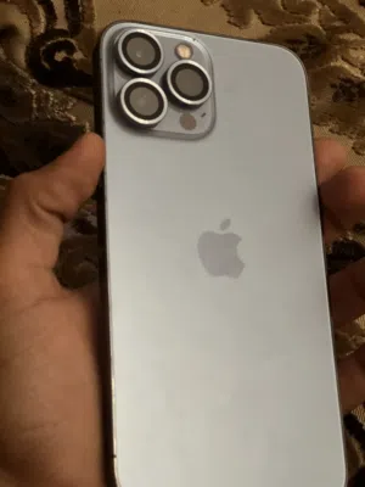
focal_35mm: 77
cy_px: 244
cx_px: 182
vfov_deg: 25.3
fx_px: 1083
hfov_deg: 19.1
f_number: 2.8
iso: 800
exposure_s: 1/14
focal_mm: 9
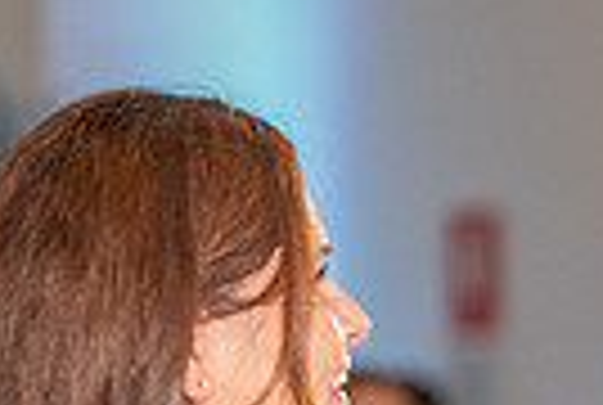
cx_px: 963
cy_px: 682
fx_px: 7151
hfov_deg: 4.8
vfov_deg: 3.2
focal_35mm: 426
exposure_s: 1/200
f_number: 2.8
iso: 1600
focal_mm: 93
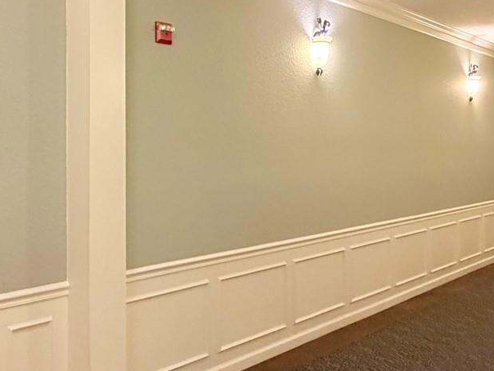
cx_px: 103
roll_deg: -0.2
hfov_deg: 48.6
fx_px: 514
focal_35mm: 36
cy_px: 149
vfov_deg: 39.5
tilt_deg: -0.2
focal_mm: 2.22
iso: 640
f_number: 2.2
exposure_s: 1/60
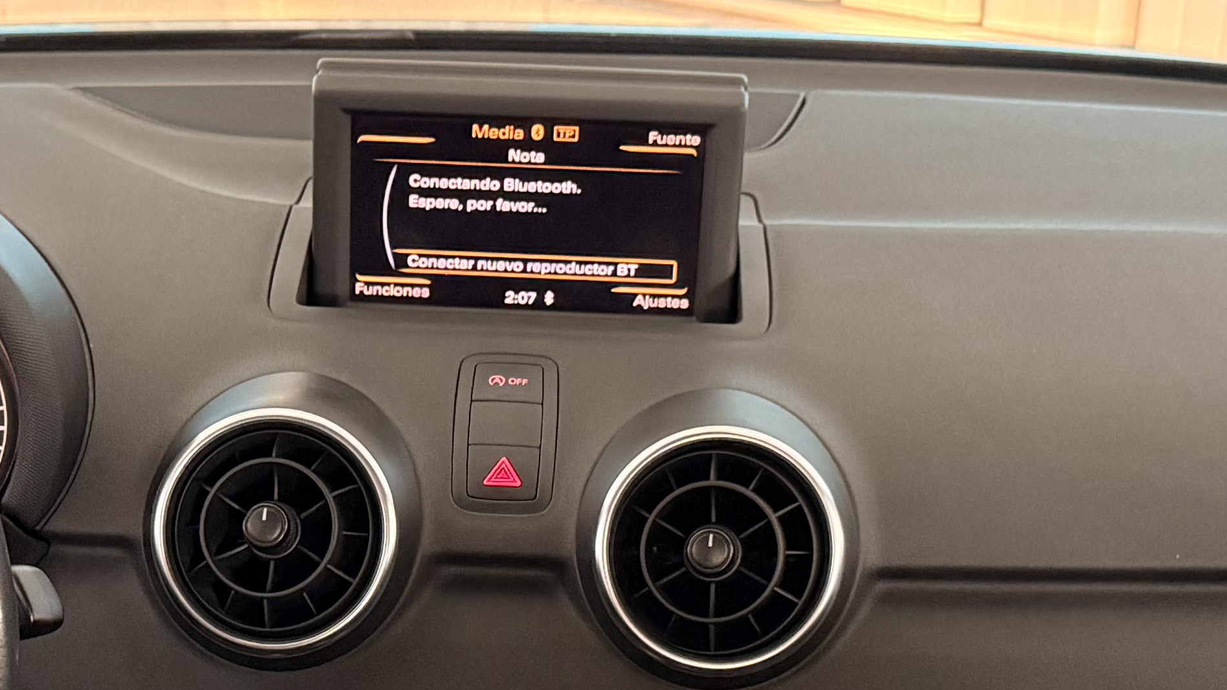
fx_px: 2570
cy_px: 626
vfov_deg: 15.1
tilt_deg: -22.0
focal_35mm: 79
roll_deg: -0.5
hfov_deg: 26.8
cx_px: 450
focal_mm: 6.76
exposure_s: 1/33
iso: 640
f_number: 1.78
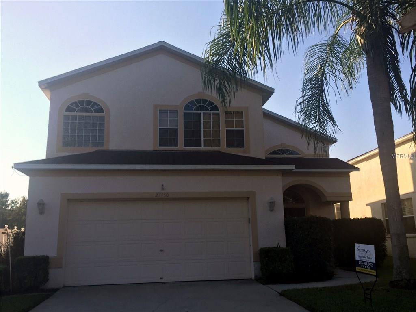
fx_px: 349
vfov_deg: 48.2
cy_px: 156
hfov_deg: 61.7
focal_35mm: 29
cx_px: 208
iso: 32
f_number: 2.2
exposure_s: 1/1199
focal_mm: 4.15
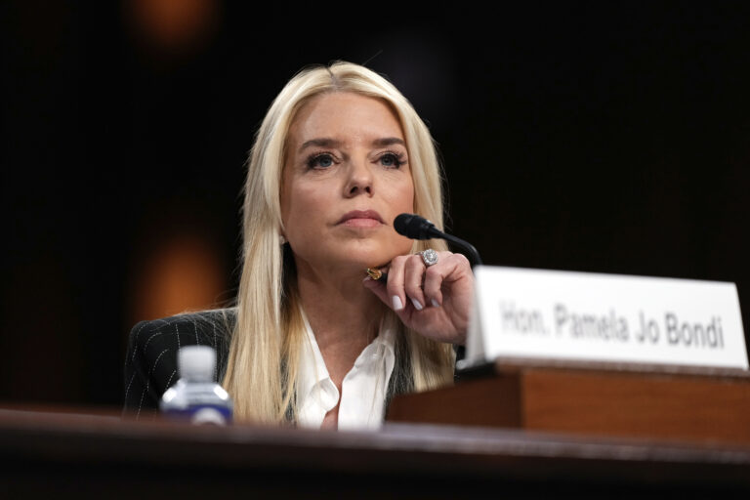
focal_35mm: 300
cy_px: 250
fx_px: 6250
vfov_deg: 4.6
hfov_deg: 6.9
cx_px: 375
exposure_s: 1/500
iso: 2500
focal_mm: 300
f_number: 2.8
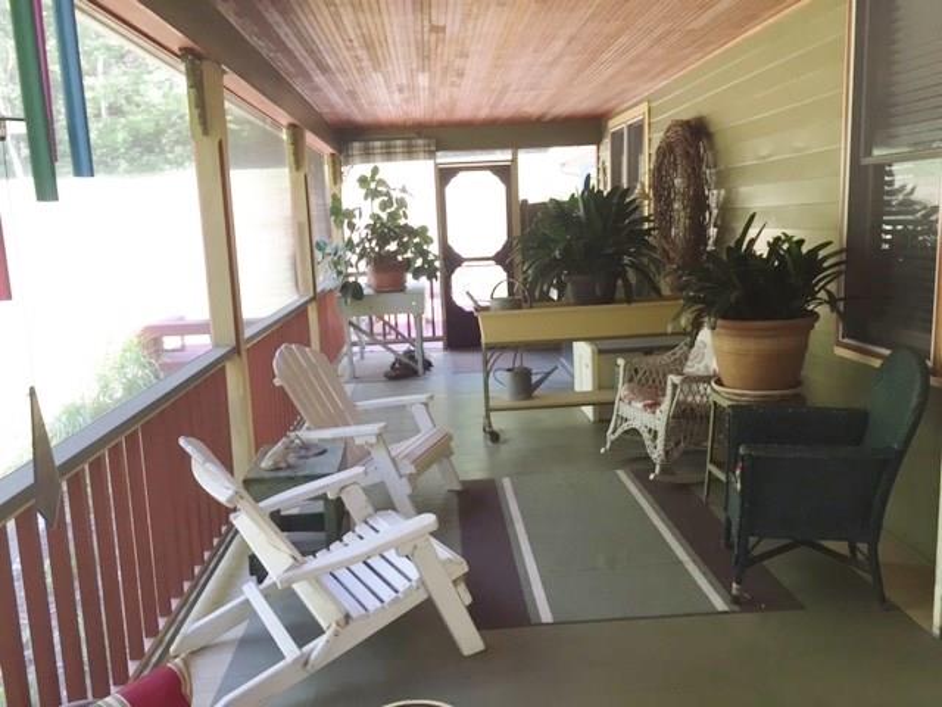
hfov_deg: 61.7
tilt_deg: -9.7
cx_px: 471
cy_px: 354
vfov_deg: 48.2
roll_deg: +2.5
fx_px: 789
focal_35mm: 29
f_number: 2.2
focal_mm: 4.15
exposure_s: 1/40
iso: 32
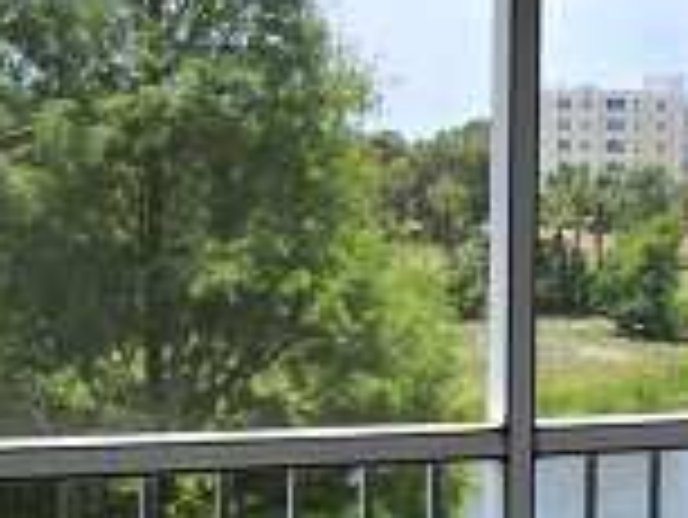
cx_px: 535
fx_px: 1353
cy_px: 214
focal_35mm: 68
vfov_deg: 21.6
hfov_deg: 28.0
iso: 50
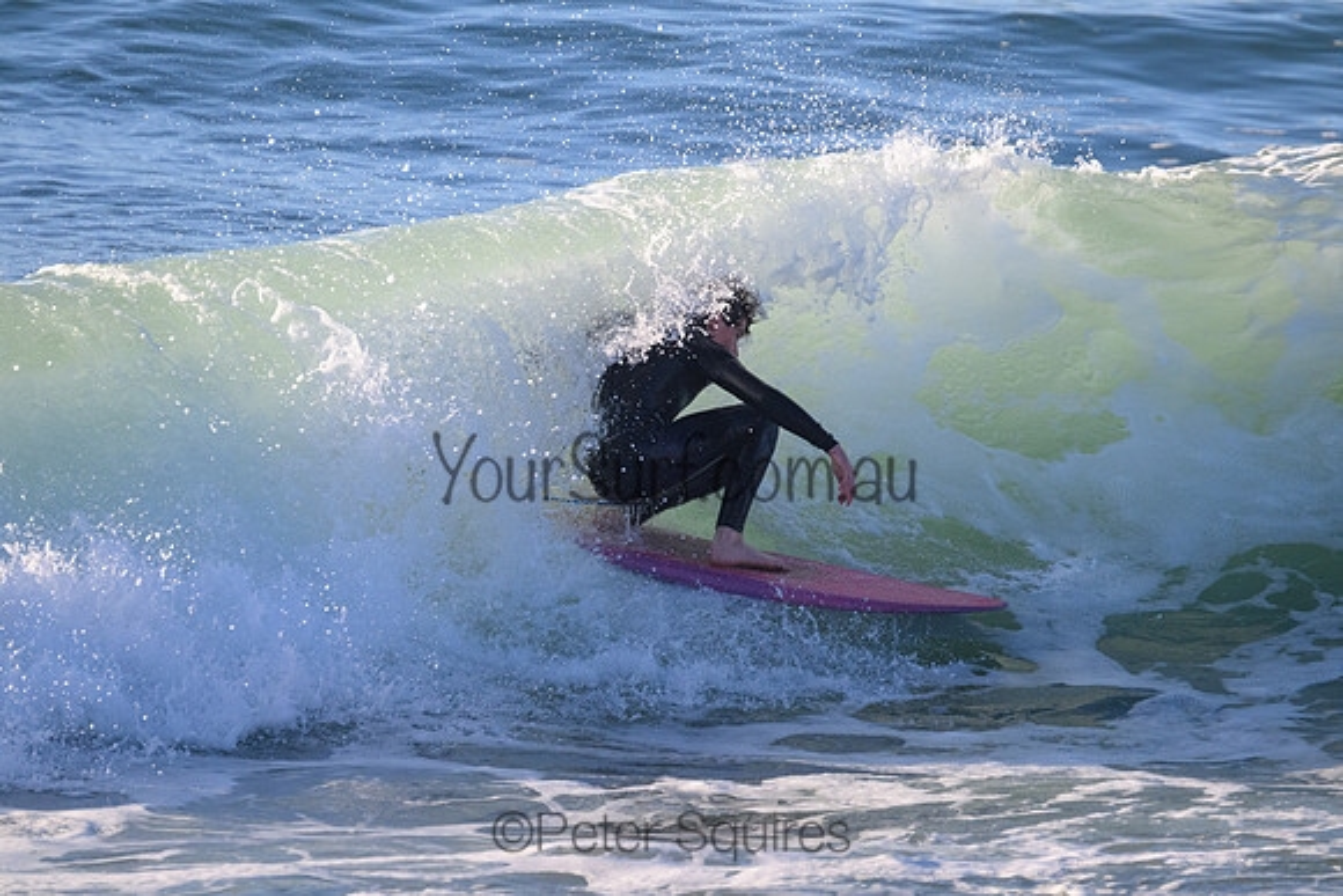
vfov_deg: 2.1
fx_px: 23880
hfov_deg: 3.2
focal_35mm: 640
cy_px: 448
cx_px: 672
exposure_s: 1/2000
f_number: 11
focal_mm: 640
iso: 2800
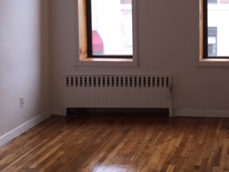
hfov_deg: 26.6
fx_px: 457
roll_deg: +0.0
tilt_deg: -4.4
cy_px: 18
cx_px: 229
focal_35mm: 69
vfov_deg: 20.9
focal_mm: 4.15
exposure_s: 1/60
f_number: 2.2
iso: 40
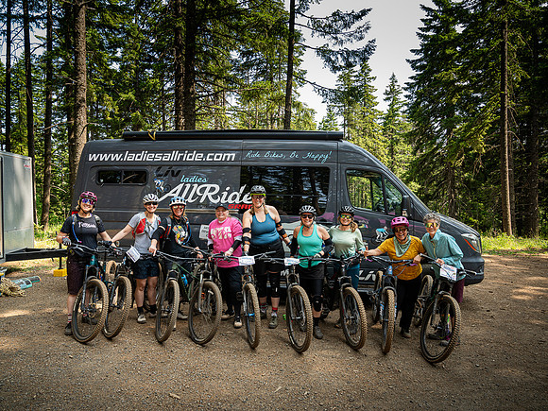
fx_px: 411
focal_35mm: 26
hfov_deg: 67.4
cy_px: 206
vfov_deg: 53.1
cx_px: 274
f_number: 4.5
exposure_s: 1/160
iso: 400
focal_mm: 24
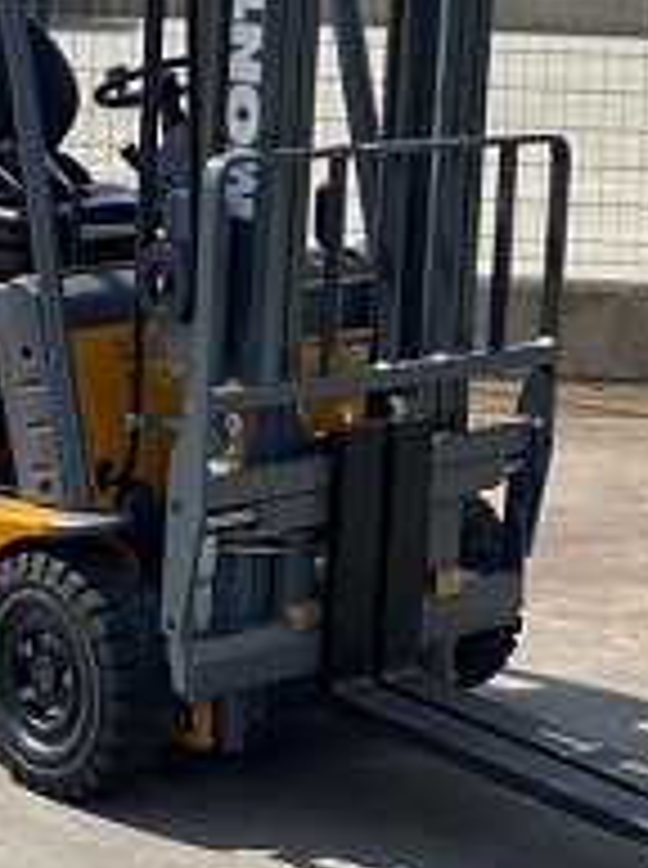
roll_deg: -3.3
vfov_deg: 18.1
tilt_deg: -4.5
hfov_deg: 13.7
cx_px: 268
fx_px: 2705
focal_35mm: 108
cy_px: 162
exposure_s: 1/1597
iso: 20
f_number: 2
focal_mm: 6
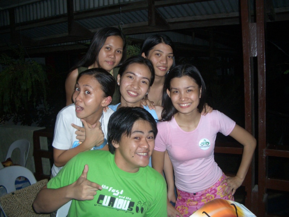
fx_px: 292
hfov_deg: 52.6
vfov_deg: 40.7
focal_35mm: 35
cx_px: 144
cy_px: 108
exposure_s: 1/60
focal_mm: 5.8
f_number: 2.6
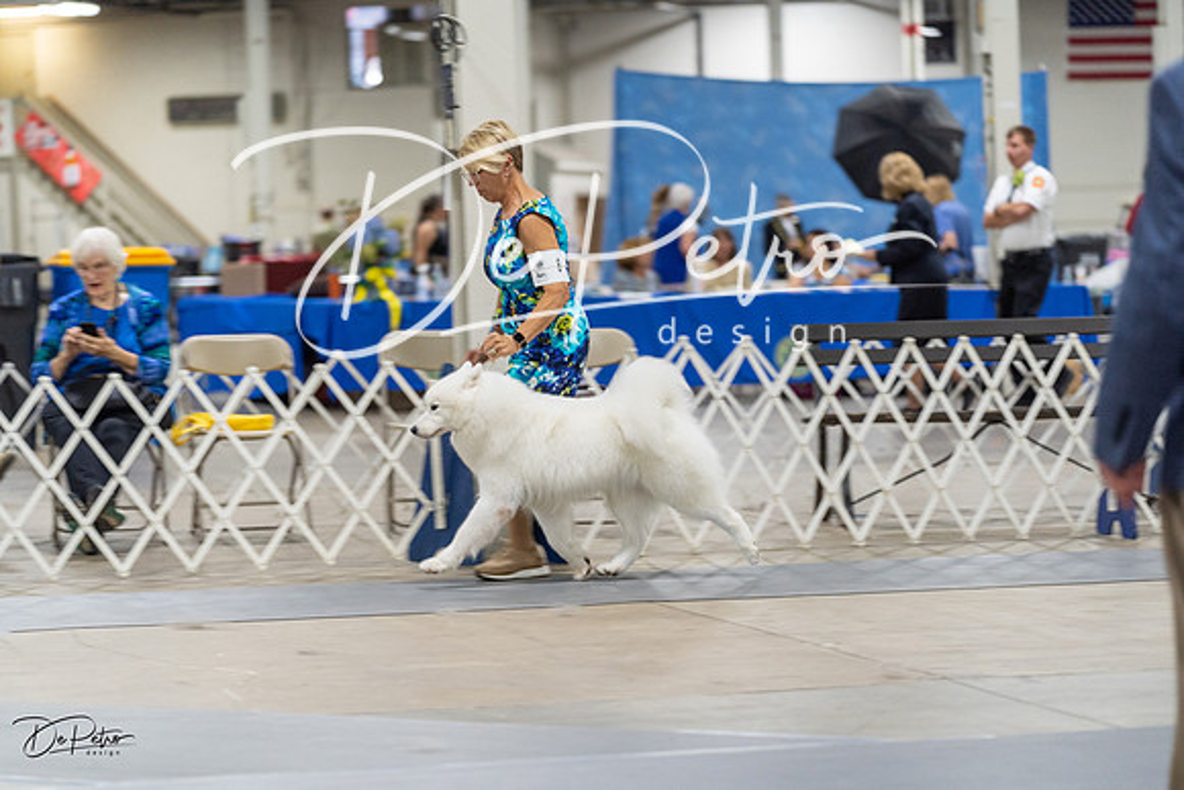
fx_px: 4112
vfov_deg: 11.0
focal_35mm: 125
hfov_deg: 16.4
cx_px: 592
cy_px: 395
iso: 1600
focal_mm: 125
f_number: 2.8
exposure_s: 1/160
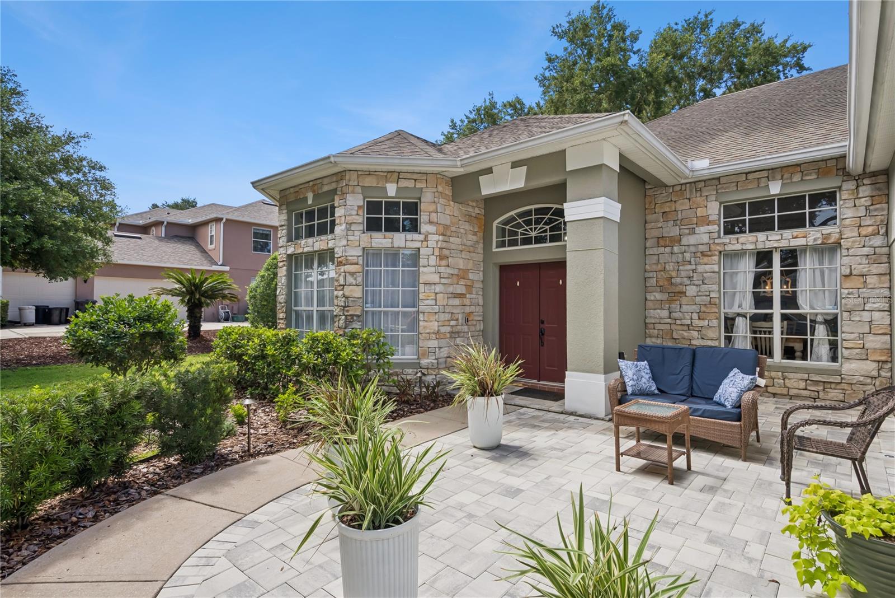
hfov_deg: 90.0
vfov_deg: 67.4
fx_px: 448
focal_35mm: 18
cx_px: 448
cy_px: 299
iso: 100
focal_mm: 18
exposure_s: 1/80
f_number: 11
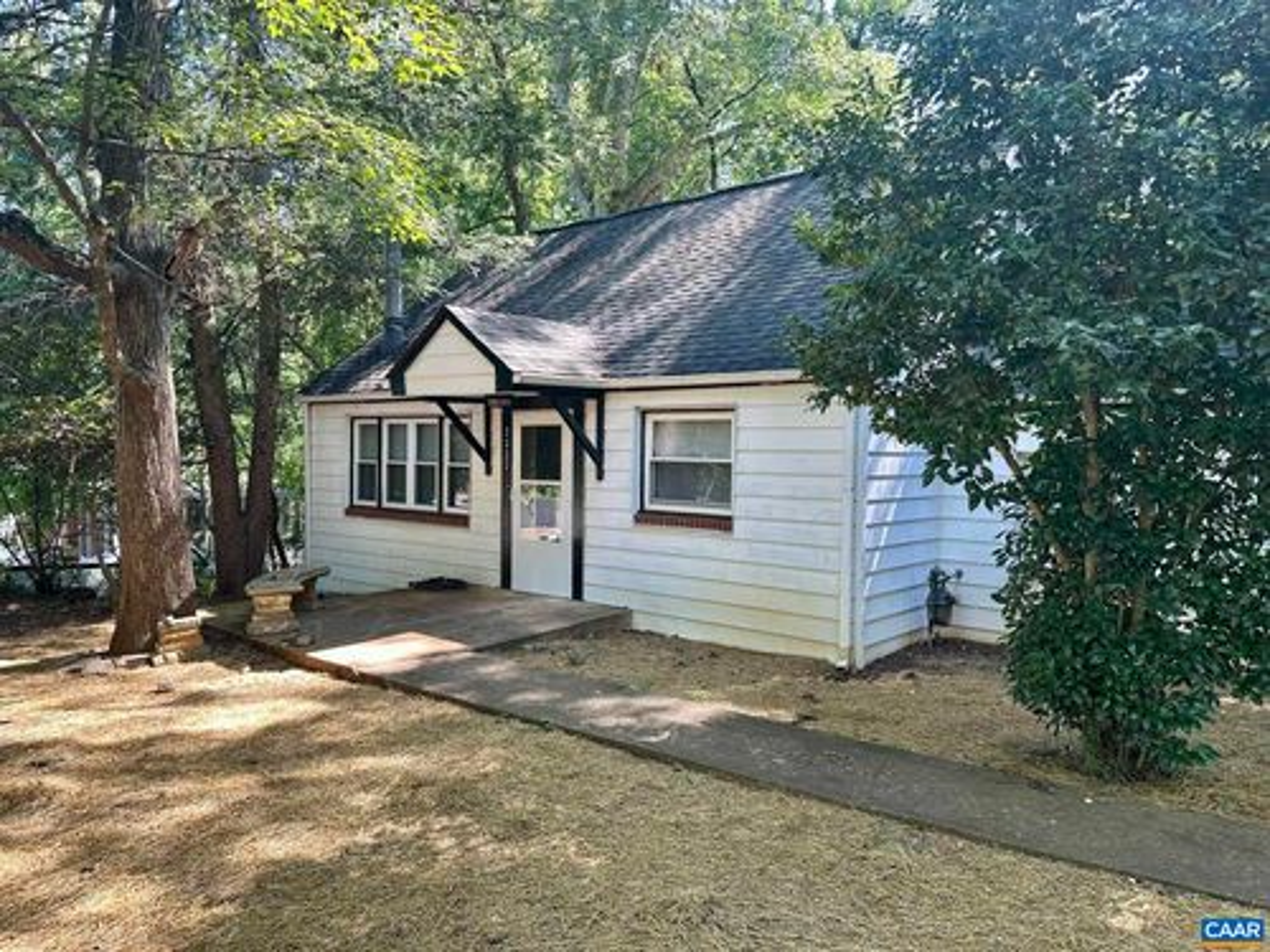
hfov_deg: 71.6
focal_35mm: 24
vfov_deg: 56.8
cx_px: 635
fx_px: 881
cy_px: 476
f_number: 1.78
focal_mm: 6.86
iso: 64
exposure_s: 1/121
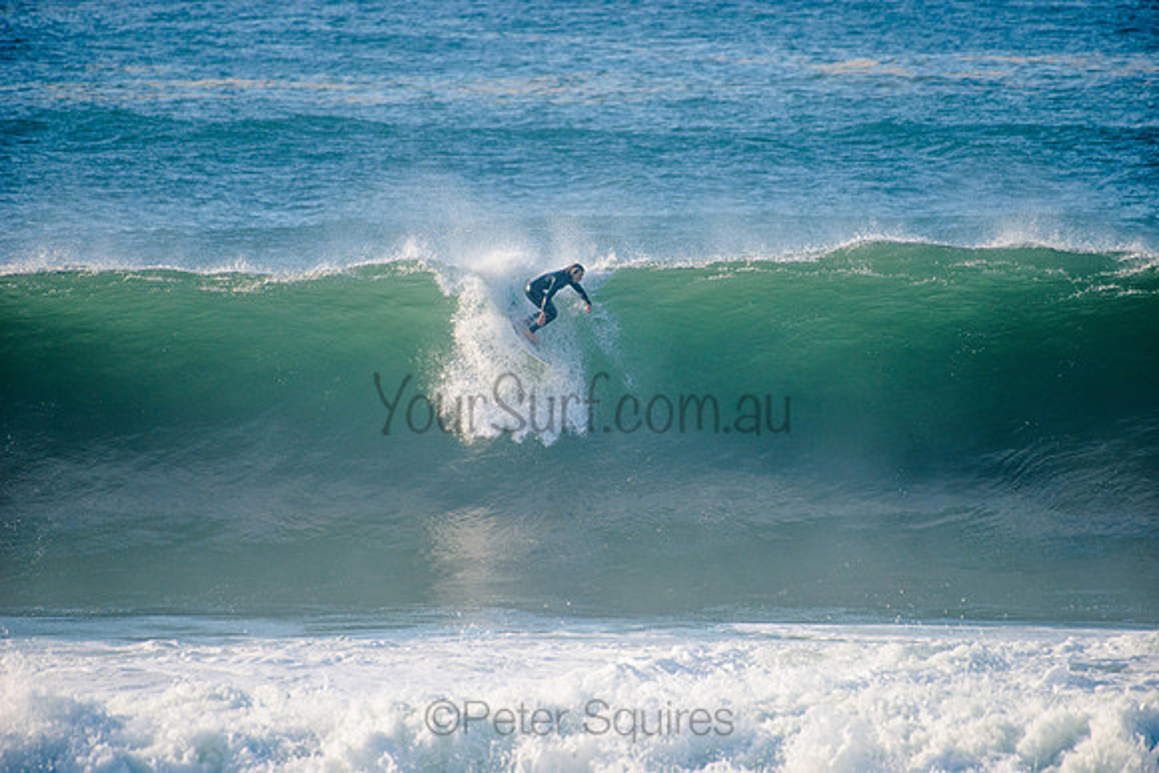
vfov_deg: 2.8
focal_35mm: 500
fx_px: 16100
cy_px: 386
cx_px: 580
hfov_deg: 4.1
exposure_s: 1/1600
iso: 280
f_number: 5.6
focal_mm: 500
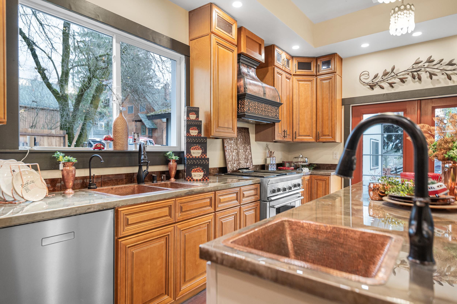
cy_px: 152
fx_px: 254
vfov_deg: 61.9
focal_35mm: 20
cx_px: 228
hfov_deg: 84.0
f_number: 3.2
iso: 1250
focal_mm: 20
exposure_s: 1/100
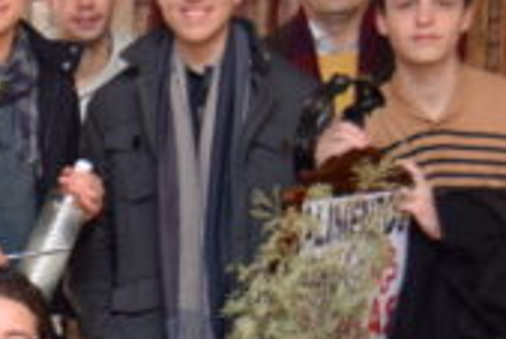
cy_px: 351
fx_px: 1913
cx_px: -314
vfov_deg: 10.0
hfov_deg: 13.9
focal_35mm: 136
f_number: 3.8
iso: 800
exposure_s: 1/60
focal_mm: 22
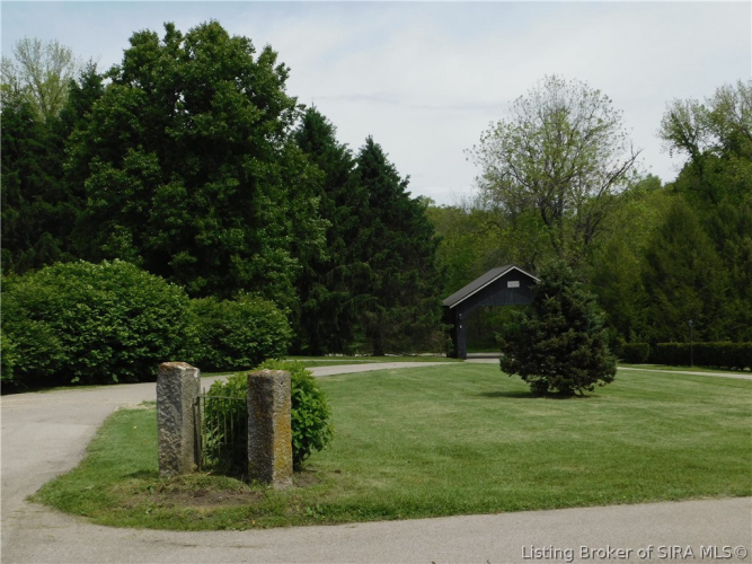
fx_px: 869
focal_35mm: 40
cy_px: 282
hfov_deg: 46.8
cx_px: 376
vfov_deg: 35.9
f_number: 3.6
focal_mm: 7.1
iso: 125
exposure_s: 1/1250
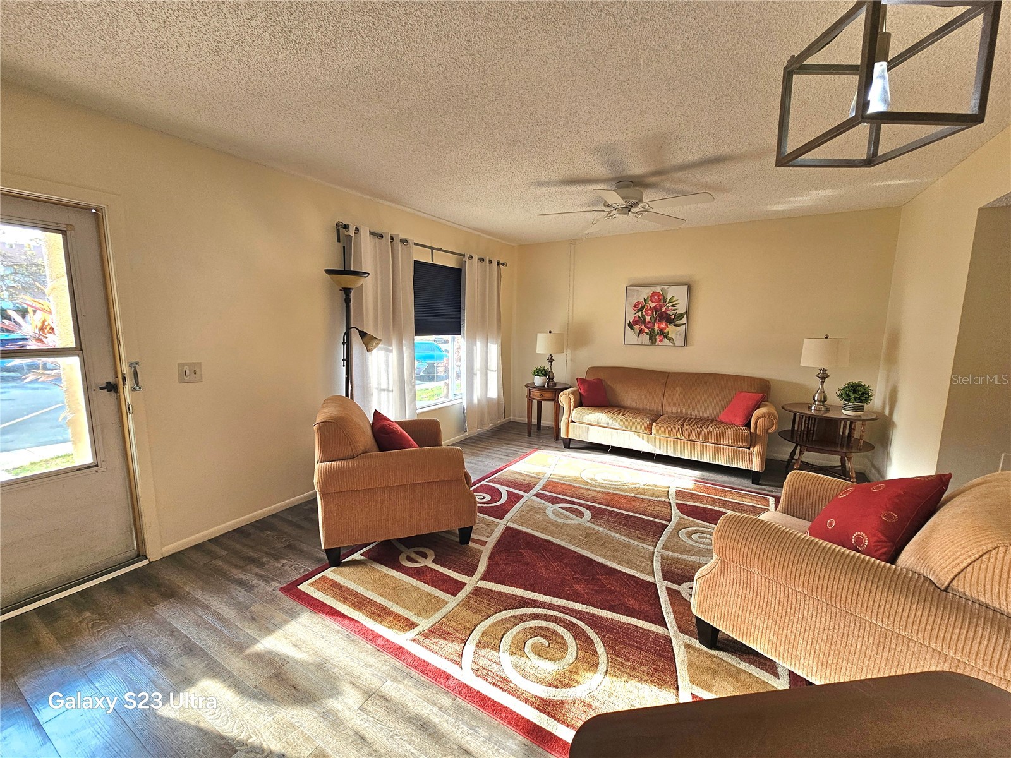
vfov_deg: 89.9
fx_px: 380
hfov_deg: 106.2
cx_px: 506
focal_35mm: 13
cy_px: 379
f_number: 2.2
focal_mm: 2.2
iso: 64
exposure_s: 1/120
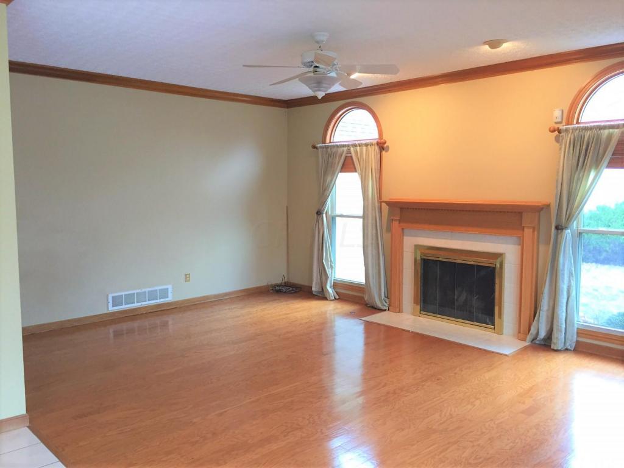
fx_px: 523
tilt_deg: -6.5
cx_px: 312
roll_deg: +1.3
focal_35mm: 29
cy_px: 234
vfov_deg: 48.2
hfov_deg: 61.7
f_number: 2.2
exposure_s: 1/30
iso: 100
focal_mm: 4.15
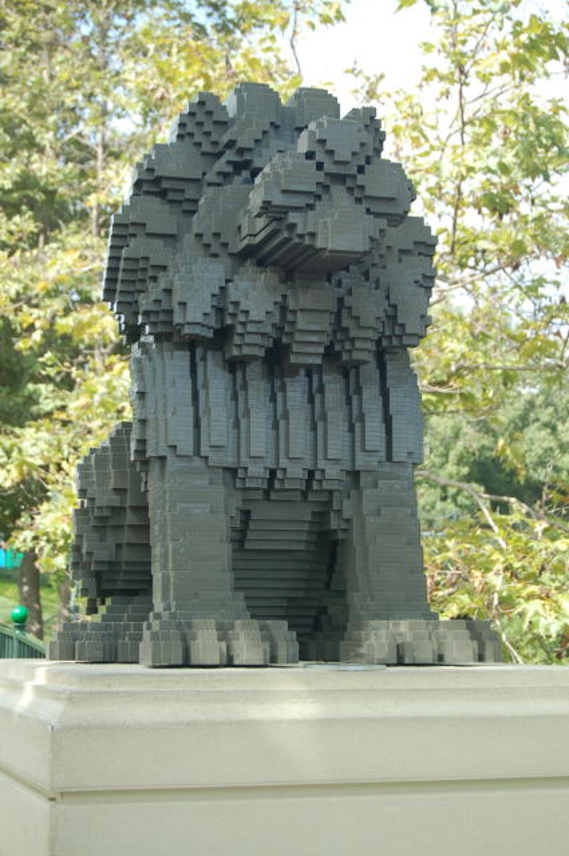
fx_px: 1640
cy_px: 428
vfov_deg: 29.3
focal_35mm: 69
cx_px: 284
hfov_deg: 19.7
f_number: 5.6
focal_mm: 46
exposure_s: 1/125
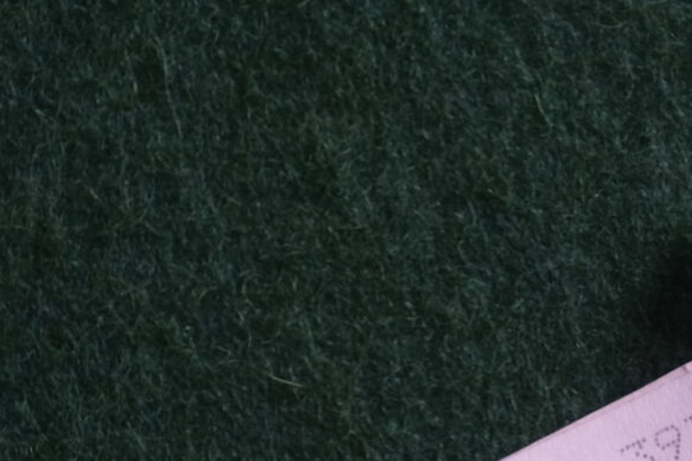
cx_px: 932
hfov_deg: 11.2
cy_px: 382
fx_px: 3420
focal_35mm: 178
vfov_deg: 7.7
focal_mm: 27.4
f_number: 7.1
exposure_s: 1/100
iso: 400
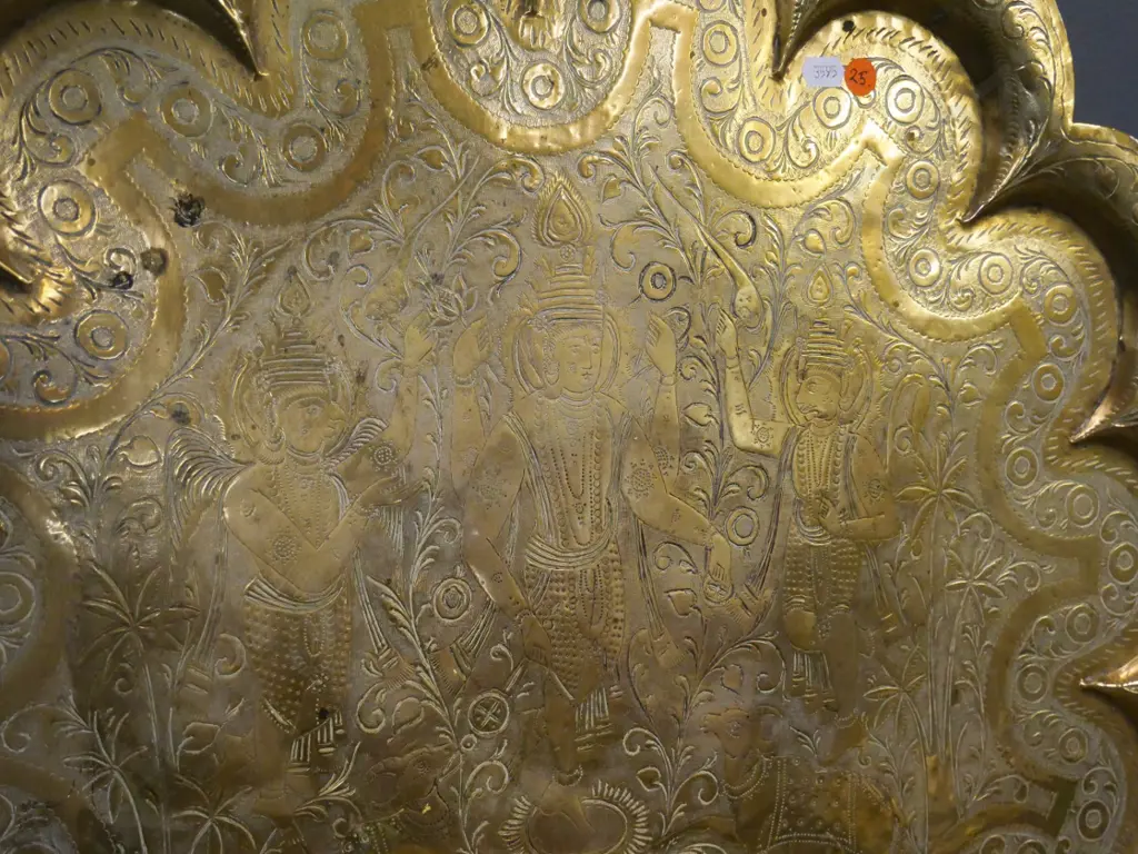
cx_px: 569
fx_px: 1446
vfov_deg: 32.9
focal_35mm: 44
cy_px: 427
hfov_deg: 42.9
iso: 3200
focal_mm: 22
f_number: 5
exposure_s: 1/320
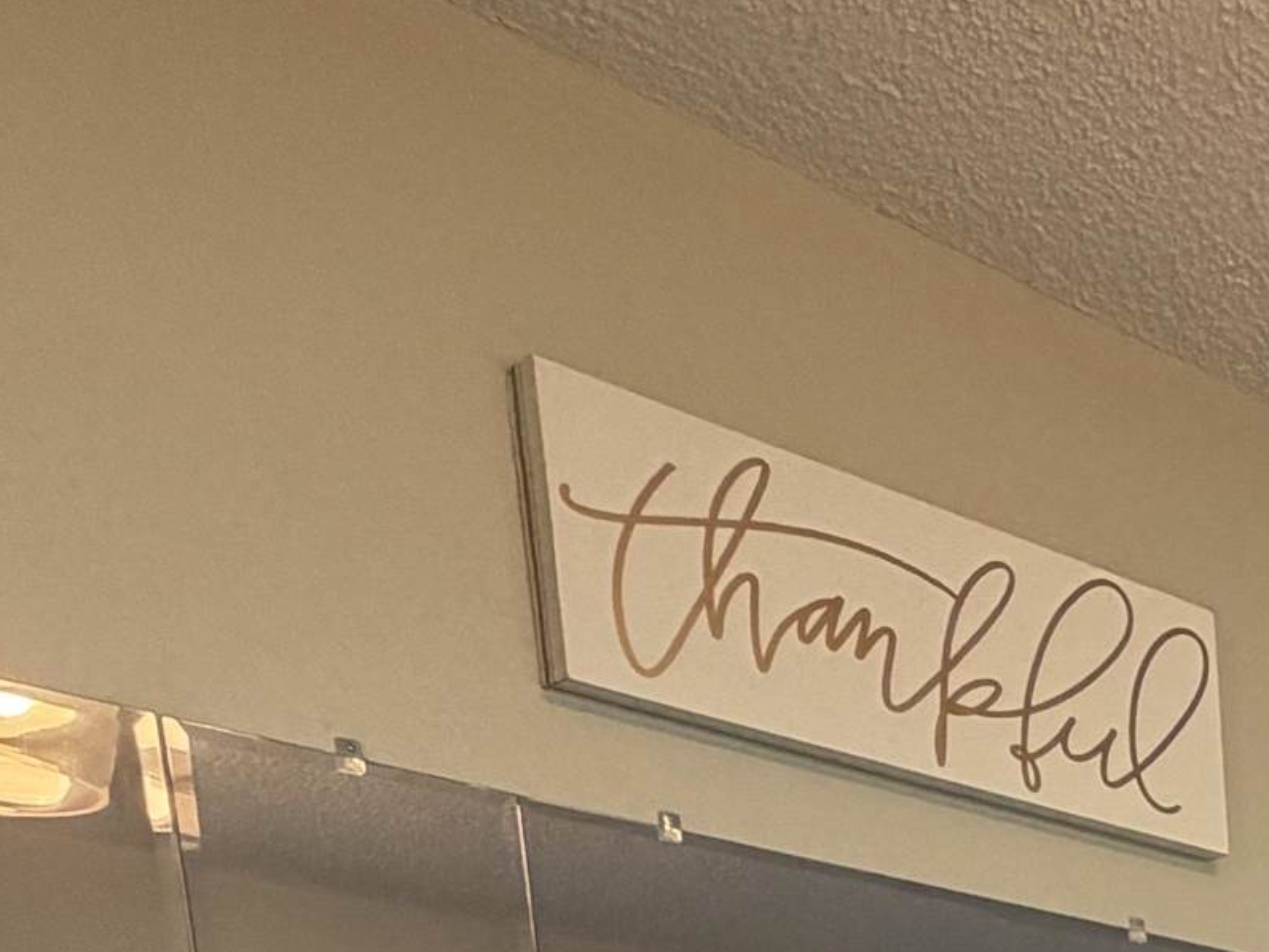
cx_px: 2100
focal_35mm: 54
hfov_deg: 23.9
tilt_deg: -8.8
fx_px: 1980
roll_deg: +0.7
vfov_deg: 19.9
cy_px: 1711
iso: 320
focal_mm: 2.22
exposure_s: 1/120
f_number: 2.2
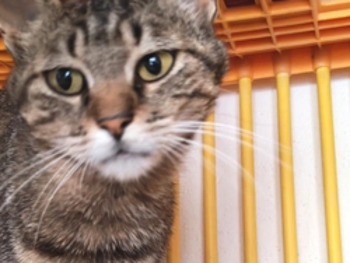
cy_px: 207
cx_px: 186
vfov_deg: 21.1
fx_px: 698
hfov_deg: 28.1
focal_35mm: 69
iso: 2500
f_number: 1.9
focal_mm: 6.12
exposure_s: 1/25
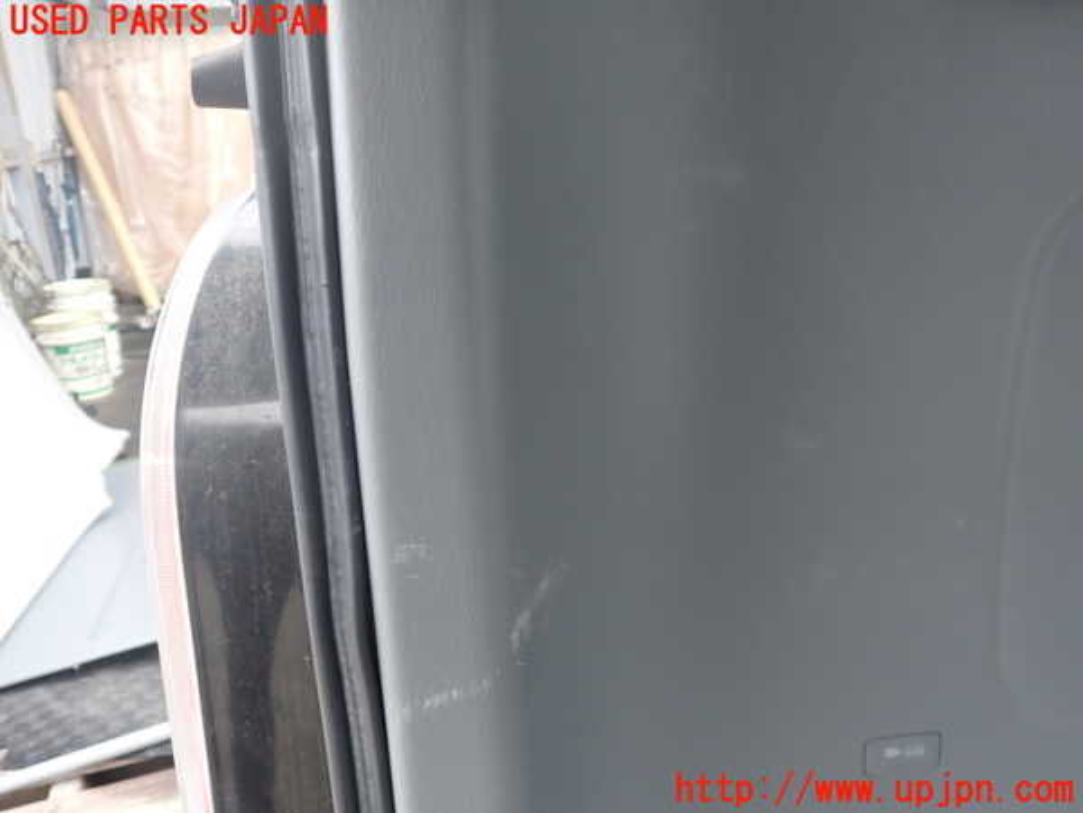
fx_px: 939
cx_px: 542
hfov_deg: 60.0
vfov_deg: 46.8
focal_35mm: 30
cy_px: 406
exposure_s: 1/40
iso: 200
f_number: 2.3
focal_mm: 5.4
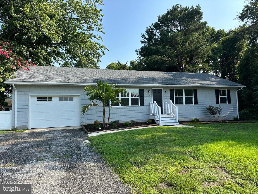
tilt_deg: +4.7
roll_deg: +1.5
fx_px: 179
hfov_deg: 71.6
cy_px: 97
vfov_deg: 56.8
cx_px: 129
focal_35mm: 24
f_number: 1.78
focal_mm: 6.86
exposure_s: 1/1721
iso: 80
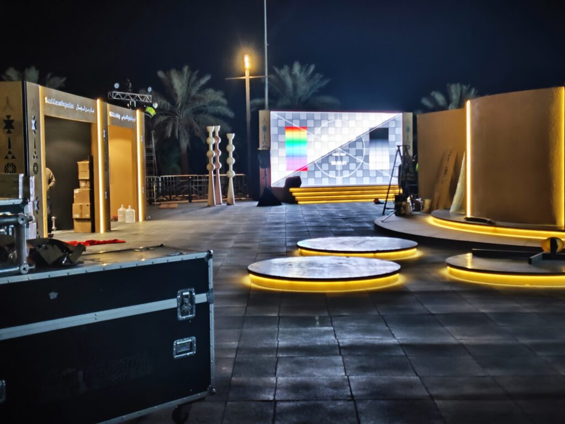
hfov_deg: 73.9
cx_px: 282
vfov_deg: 58.9
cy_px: 212
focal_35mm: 23
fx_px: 375
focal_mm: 5.43
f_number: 1.8
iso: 640
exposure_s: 1/120
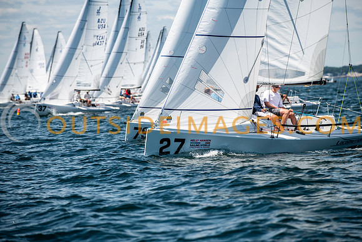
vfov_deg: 6.9
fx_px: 2011
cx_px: 181
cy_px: 121
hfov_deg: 10.3
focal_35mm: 200
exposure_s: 1/1250
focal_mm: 200
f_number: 5
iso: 160
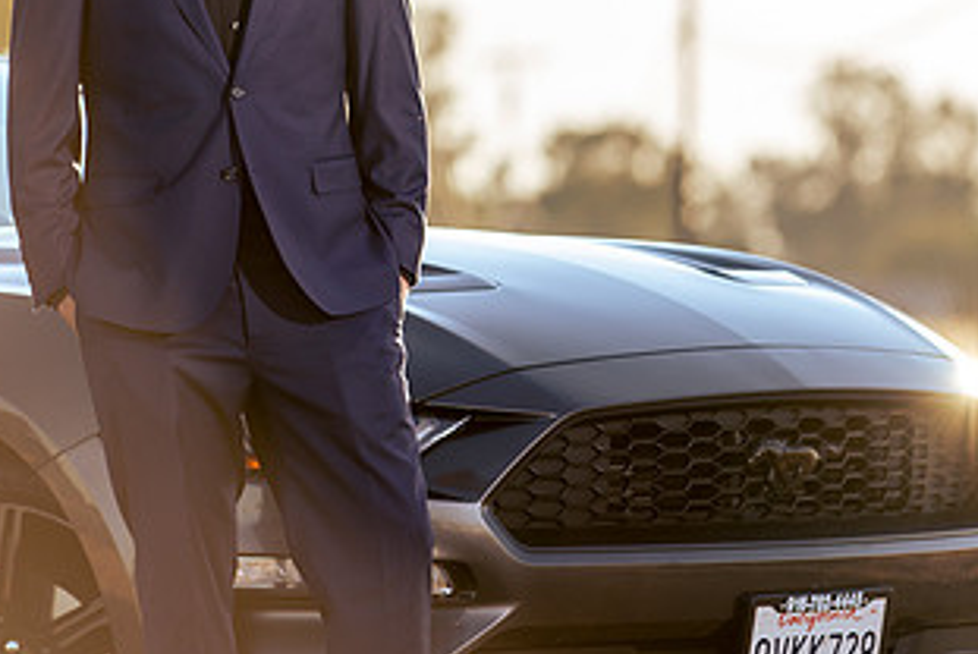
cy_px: -43
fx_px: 10496
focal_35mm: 386
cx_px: 737
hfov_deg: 5.3
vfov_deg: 3.6
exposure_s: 1/250
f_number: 4
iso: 31
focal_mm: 170
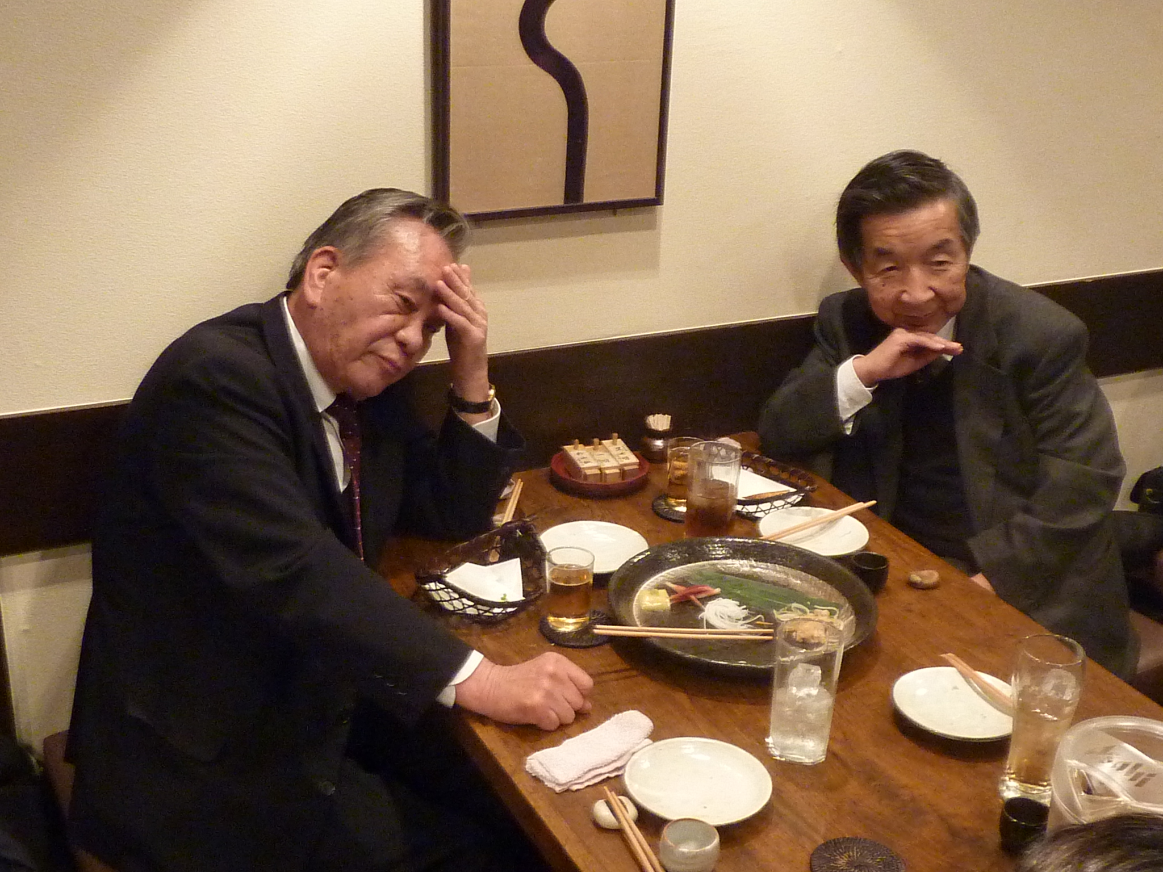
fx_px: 1512
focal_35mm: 45
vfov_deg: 32.2
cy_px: 436
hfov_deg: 42.1
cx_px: 582
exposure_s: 1/10
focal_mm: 4.1
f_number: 3.3
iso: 400
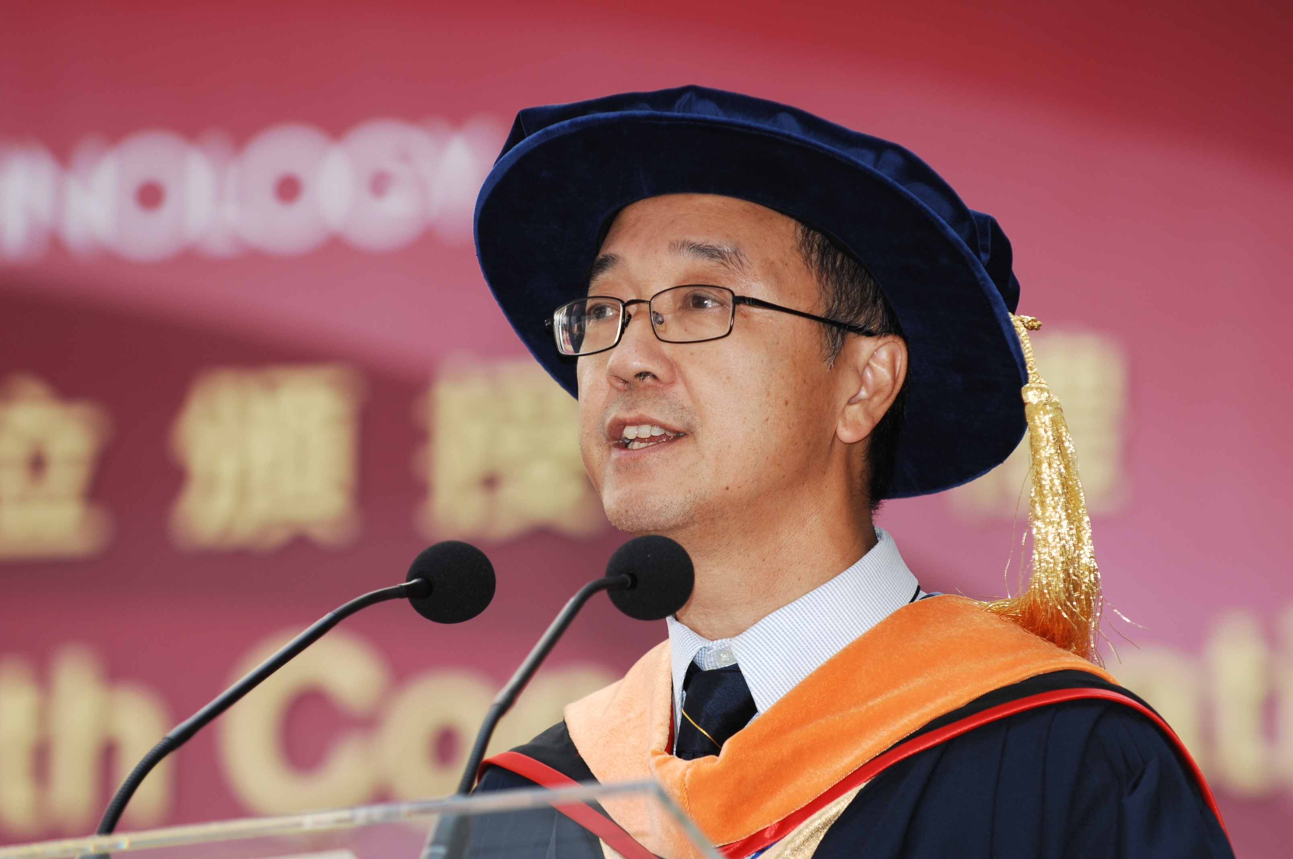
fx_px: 10762
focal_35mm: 300
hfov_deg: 6.9
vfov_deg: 4.6
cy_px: 430
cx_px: 646
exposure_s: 1/125
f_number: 3.5
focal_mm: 200
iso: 200
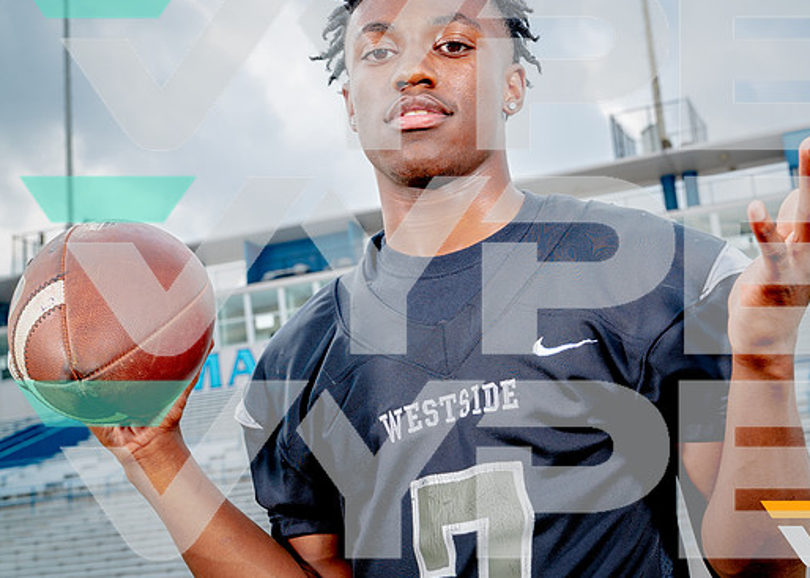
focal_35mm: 52
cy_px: 266
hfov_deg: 37.3
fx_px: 1196
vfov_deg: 27.2
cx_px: 461
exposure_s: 1/125
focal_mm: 44
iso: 100
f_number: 8
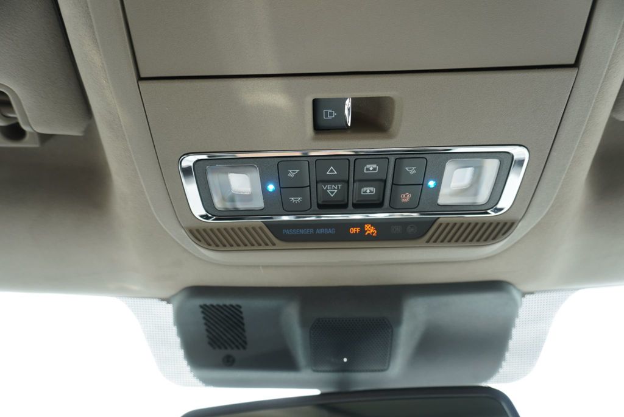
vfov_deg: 53.2
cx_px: 312
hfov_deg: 73.7
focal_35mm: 24
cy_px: 208
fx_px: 416
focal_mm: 16
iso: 100
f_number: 4
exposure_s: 1/60
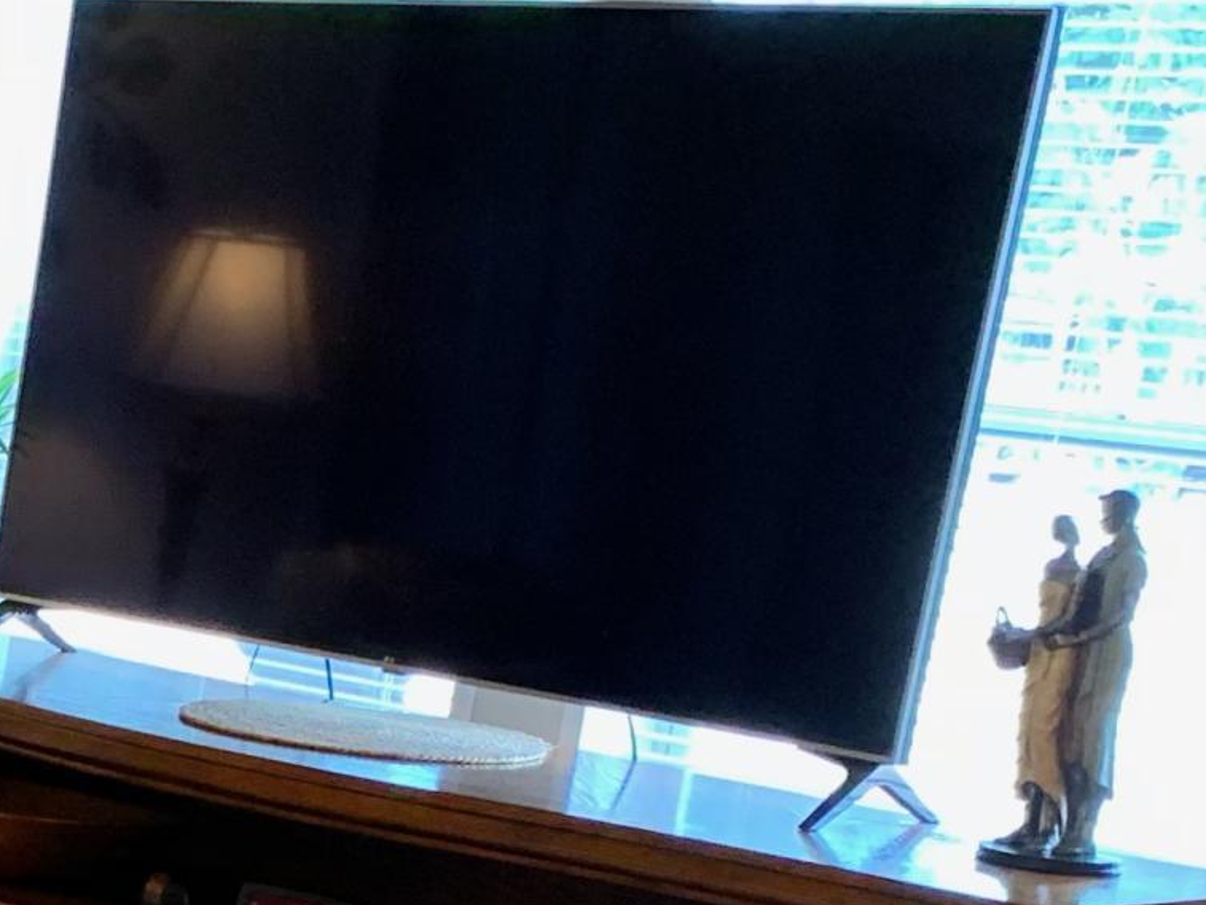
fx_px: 3589
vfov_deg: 13.7
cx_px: -680
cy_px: 1251
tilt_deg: -17.2
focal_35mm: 103
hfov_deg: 17.0
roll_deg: -5.0
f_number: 1.8
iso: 250
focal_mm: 4.25
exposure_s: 1/60
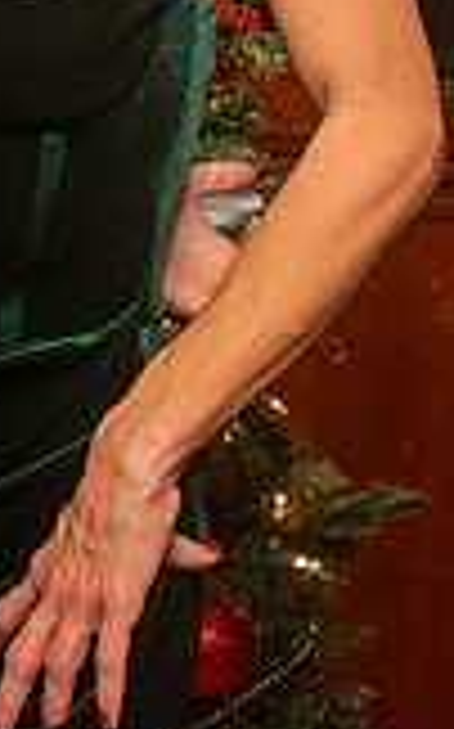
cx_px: -782
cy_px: -20
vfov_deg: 16.0
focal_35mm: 128
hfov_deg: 8.8
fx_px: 2538
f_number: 7.1
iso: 640
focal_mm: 35
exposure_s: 1/30
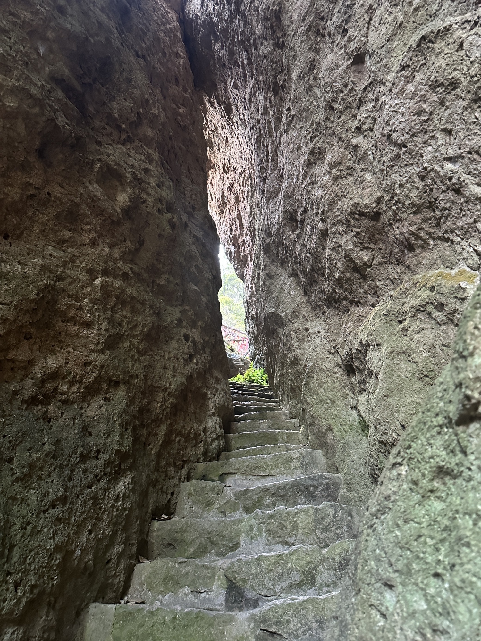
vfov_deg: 71.6
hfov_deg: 56.8
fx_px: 445
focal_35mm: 24
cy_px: 320
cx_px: 240
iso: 1000
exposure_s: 1/59
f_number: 1.78
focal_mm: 6.86
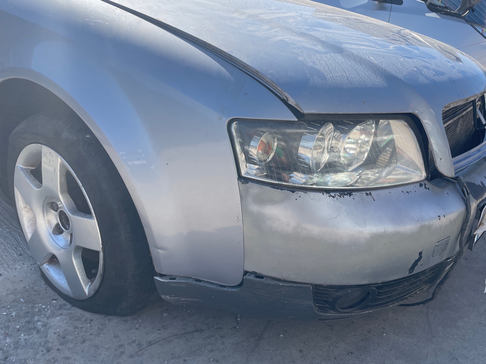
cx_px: 264
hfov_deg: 61.6
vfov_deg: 48.2
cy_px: 168
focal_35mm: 29
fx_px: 407
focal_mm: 4.2
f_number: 1.6
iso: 32
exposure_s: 1/1575
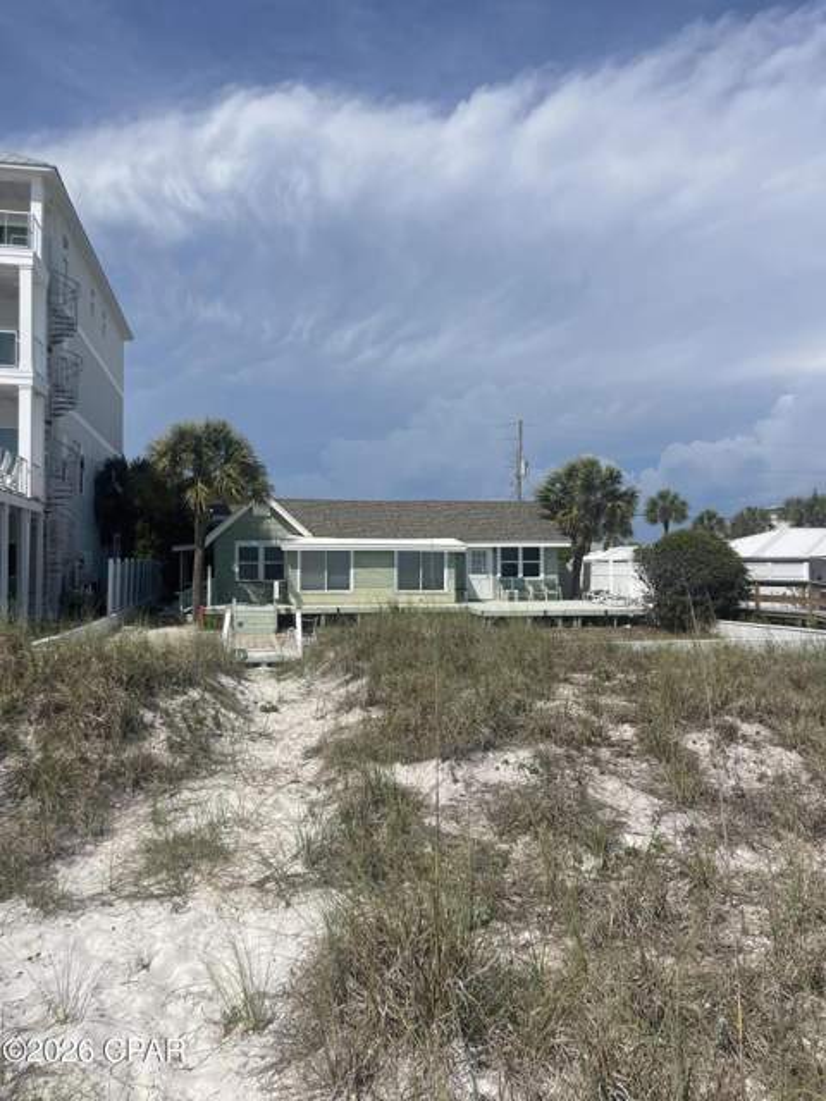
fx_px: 795
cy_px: 550
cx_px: 413
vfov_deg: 69.4
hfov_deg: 54.9
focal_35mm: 25
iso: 32
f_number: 1.6
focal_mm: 5.1
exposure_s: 1/7937
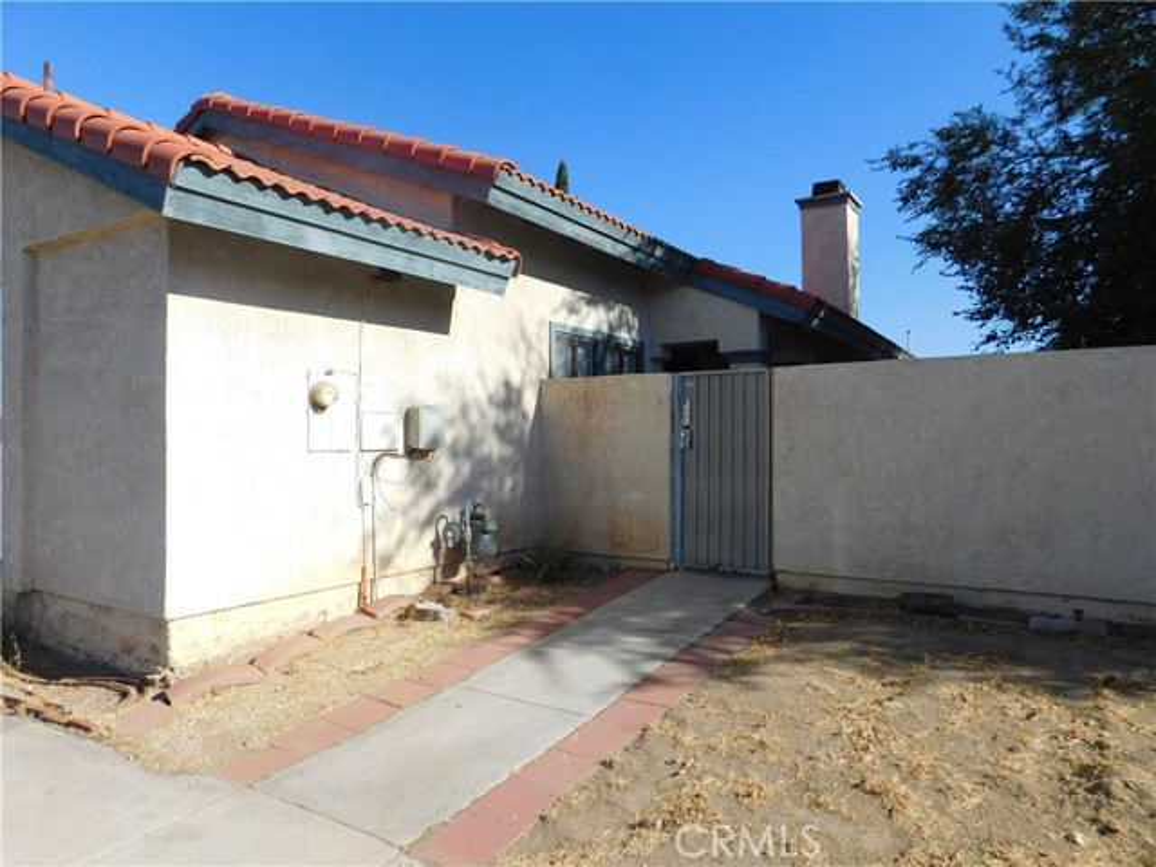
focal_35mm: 23
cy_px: 434
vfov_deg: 58.9
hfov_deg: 73.9
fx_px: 768
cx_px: 578
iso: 125
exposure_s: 1/500
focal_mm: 4
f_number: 6
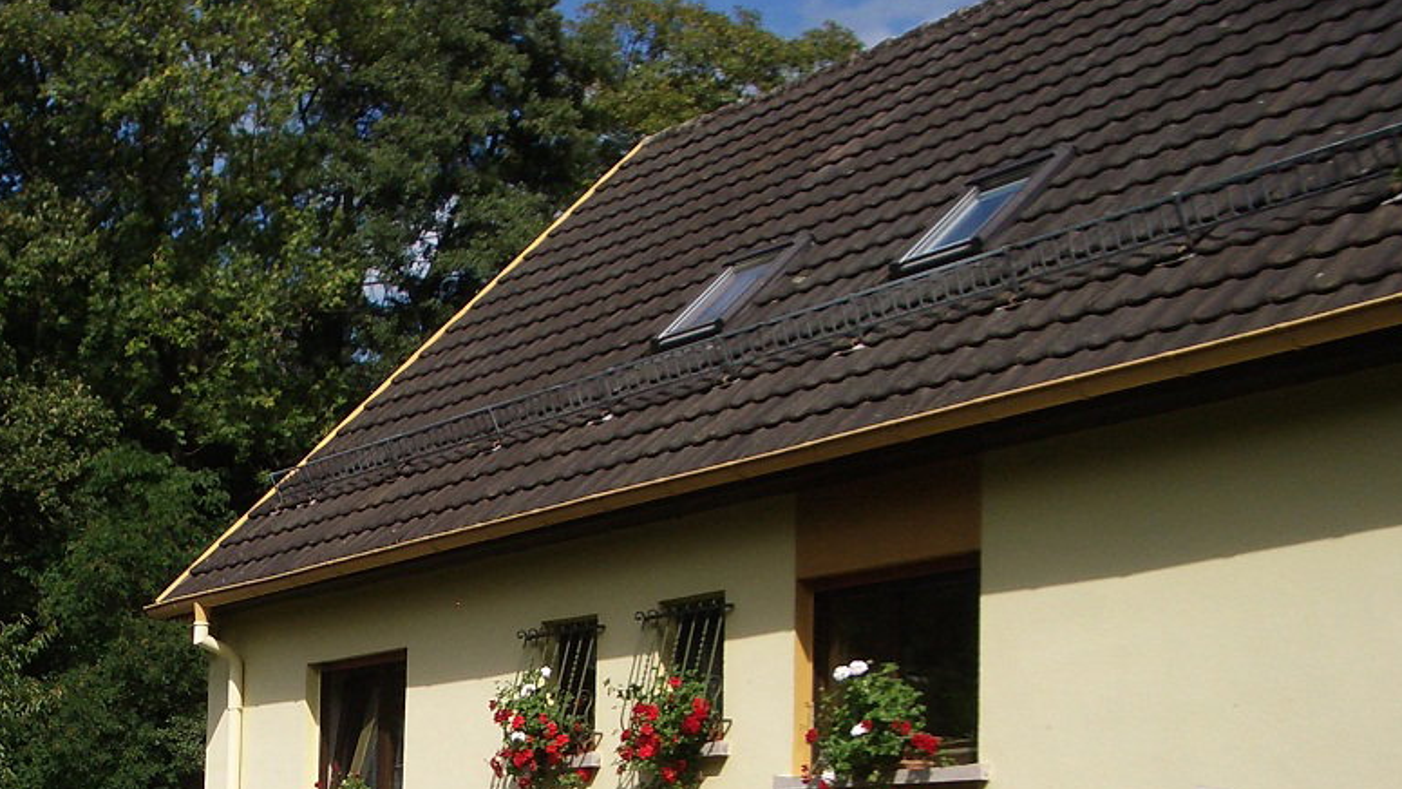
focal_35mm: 63
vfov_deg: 18.5
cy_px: 814
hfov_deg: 32.5
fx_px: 2342
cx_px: 293
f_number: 4.3
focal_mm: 5.8
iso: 80
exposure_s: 1/500
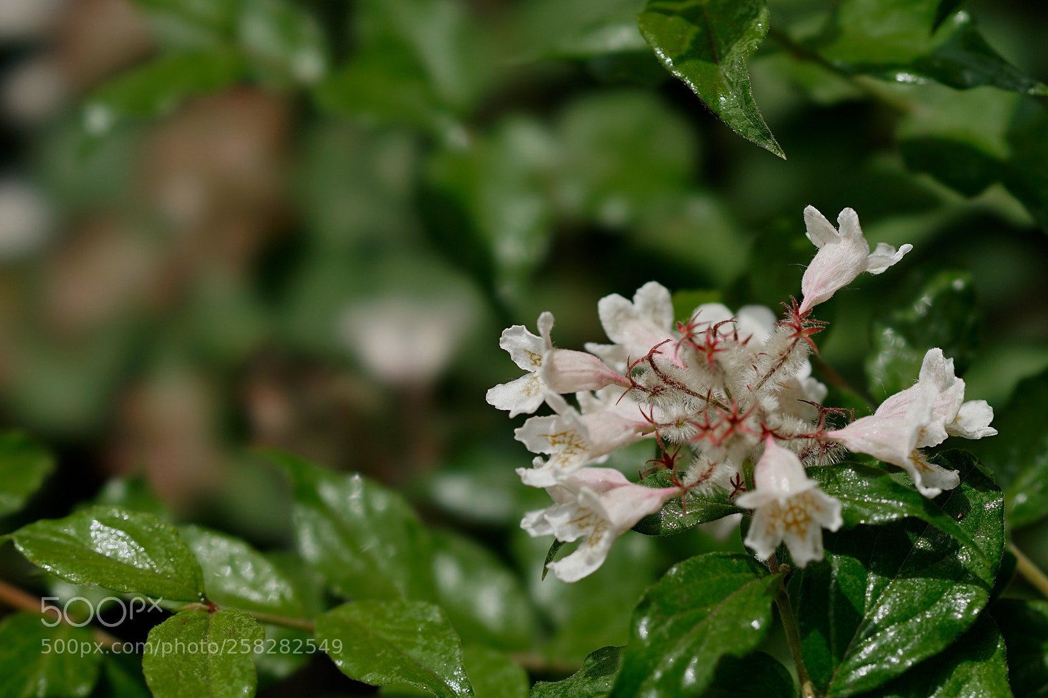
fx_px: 2910
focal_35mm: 100
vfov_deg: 13.7
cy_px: 349
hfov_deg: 20.4
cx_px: 524
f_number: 5.6
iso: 100
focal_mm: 100
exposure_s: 1/1000
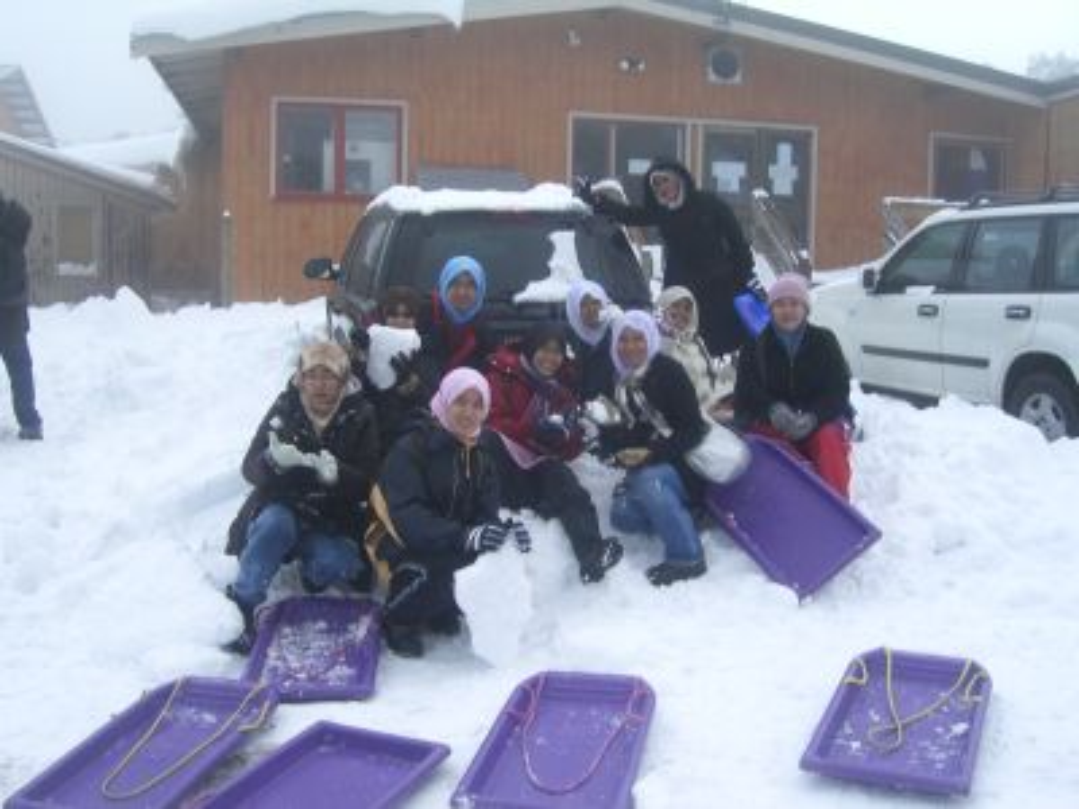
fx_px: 1184
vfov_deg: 37.7
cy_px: 404
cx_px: 540
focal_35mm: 38
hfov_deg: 49.0
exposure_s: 1/125
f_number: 8
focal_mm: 7.9
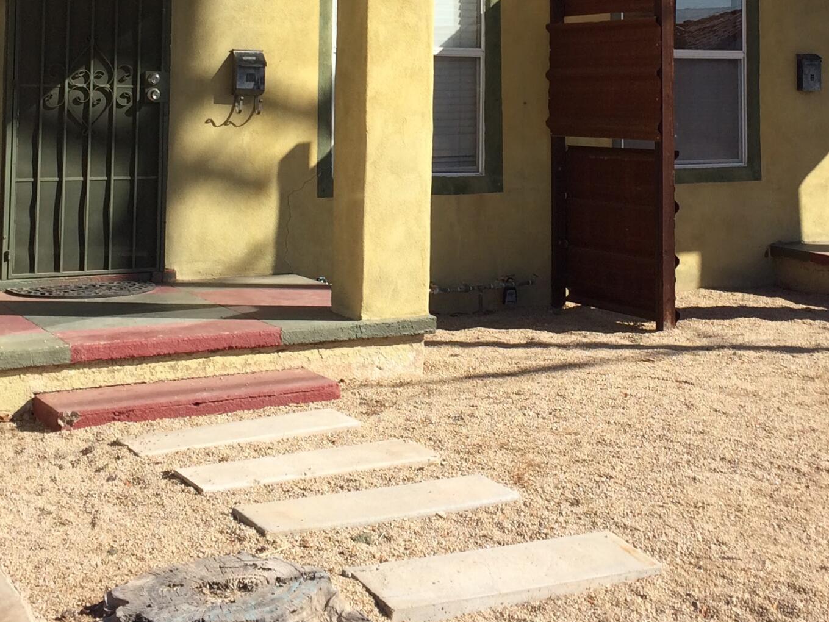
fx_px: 1533
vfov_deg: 22.1
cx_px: 476
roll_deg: +2.0
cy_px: -1
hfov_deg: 30.2
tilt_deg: +2.1
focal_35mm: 64
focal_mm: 4.15
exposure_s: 1/1580
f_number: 2.2
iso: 32
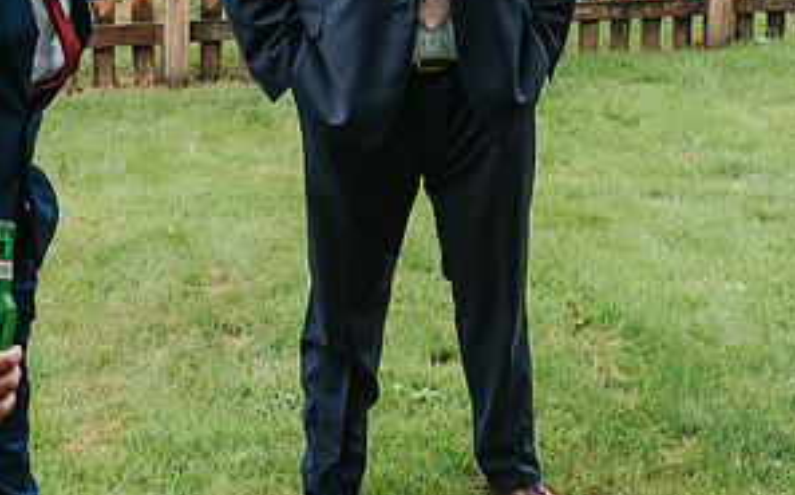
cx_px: 578
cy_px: -16
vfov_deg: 12.6
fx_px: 2208
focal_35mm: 102
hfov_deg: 20.3
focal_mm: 44
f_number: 6.3
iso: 400
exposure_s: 1/160
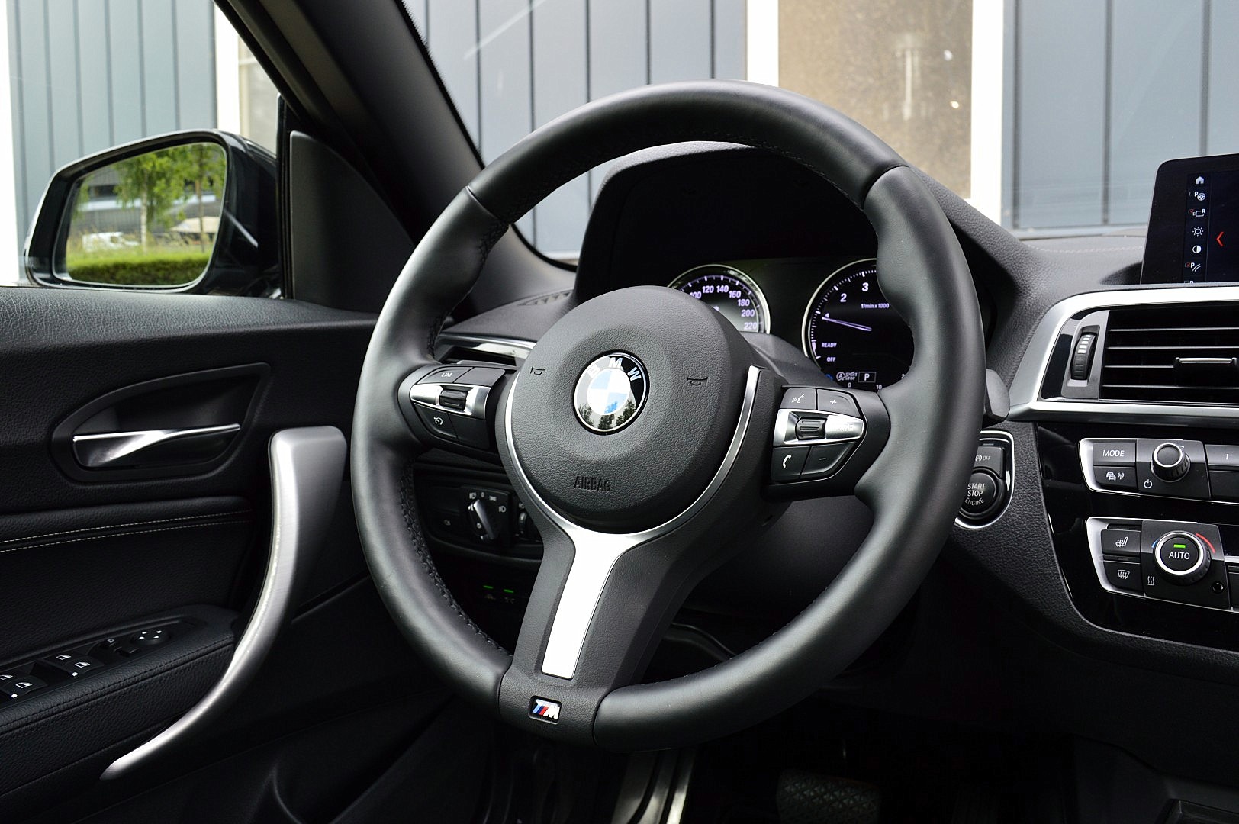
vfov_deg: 41.6
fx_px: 1083
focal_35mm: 32
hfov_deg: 59.5
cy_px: 412
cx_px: 620
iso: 400
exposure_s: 1/80
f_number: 8
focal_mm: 21
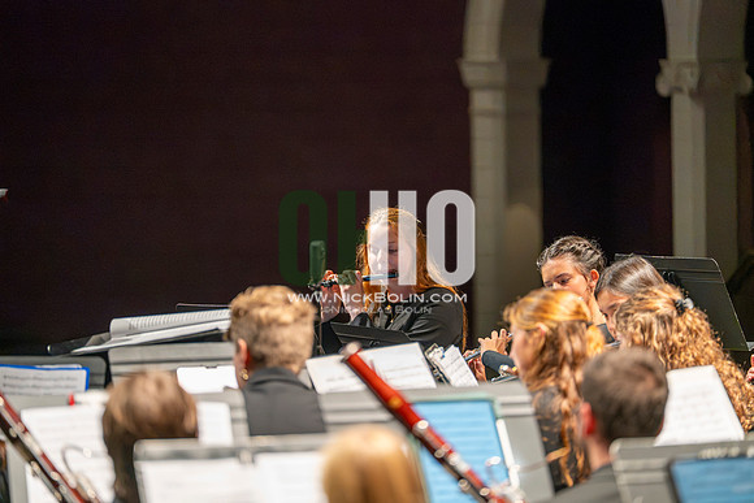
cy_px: 252
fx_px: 4190
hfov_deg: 10.3
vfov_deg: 6.9
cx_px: 377
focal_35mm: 200
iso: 4000
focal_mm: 200
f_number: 2.8
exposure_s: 1/640
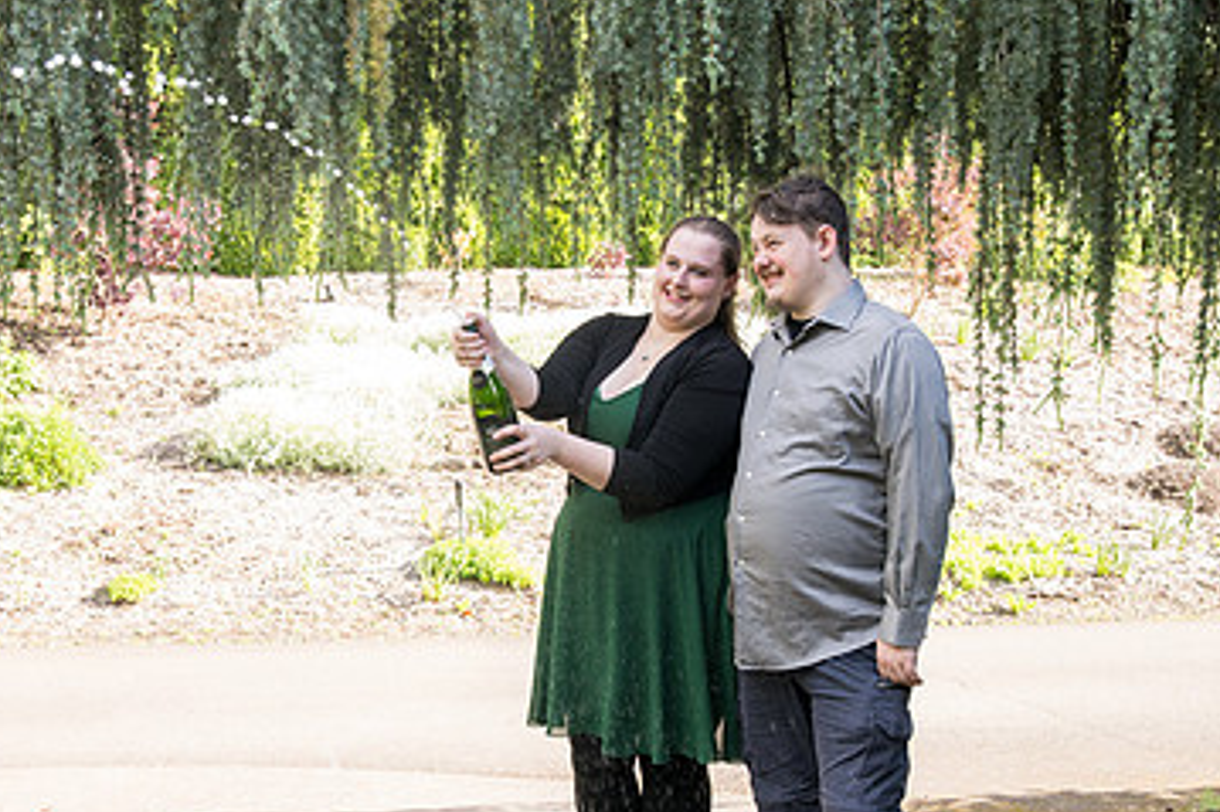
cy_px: 528
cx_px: 472
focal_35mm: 55
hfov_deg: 36.1
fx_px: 1863
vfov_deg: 24.5
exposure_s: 1/320
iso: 400
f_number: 4
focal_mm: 34
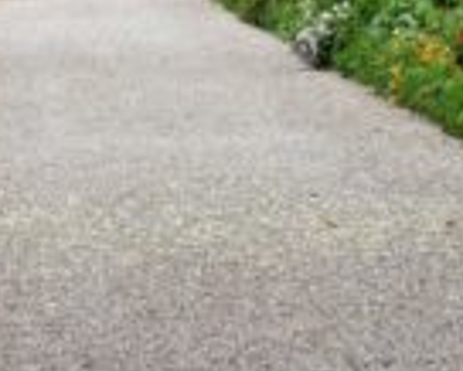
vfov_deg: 6.6
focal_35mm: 231
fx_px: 3170
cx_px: 119
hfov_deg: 8.3
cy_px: -203
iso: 100
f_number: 7.1
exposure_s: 1/200
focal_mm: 35
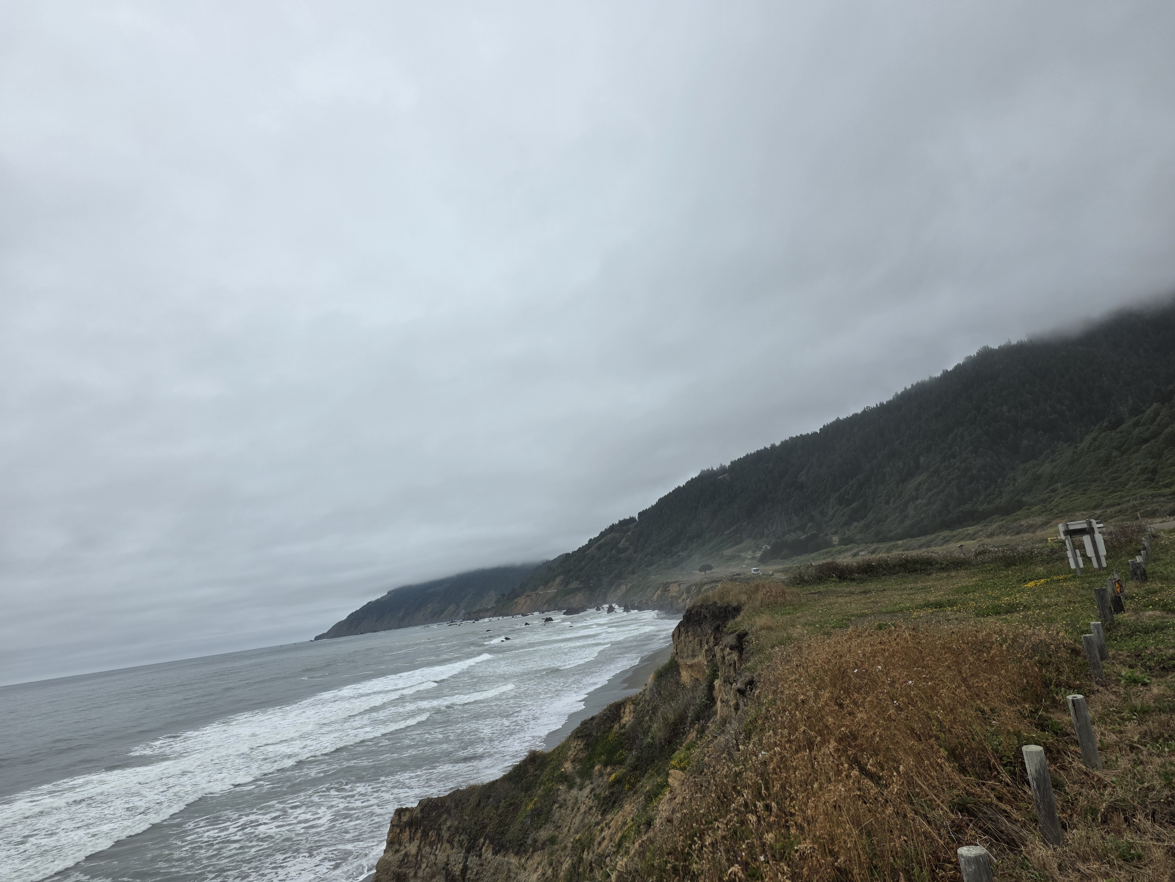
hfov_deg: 73.9
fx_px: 781
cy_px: 441
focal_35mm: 23
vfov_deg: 58.9
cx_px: 588
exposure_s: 1/7944
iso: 50
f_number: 1.7
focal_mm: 6.25
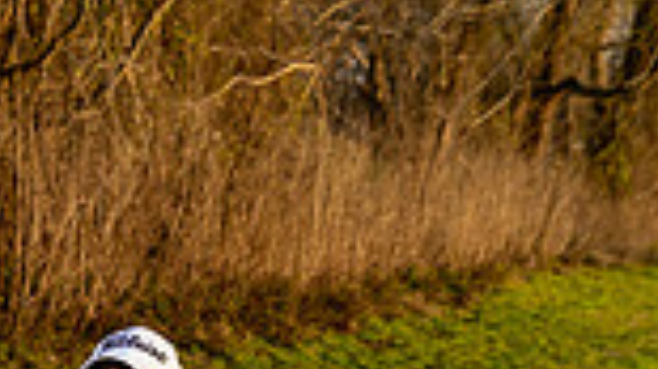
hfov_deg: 27.7
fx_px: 1325
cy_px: 878
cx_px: 221
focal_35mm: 76
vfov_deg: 12.5
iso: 100
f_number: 4
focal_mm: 25
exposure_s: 1/250
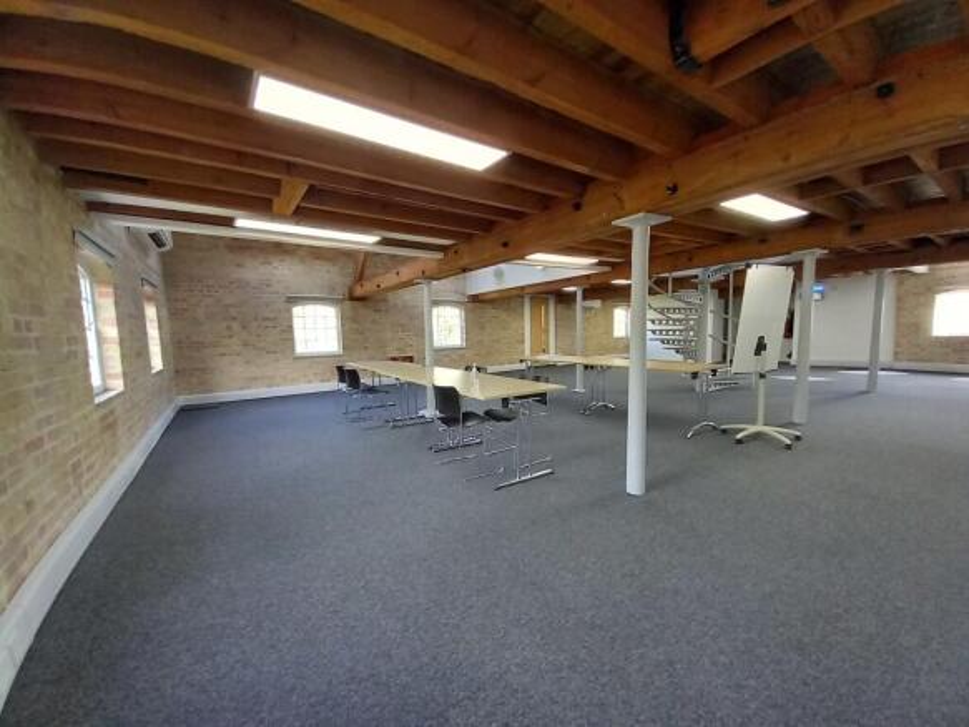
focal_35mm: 13
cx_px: 484
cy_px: 364
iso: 200
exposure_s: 1/50
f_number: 2.2
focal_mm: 1.13
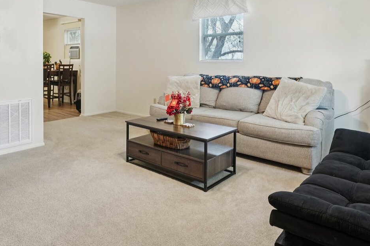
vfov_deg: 48.1
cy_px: 69
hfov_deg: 68.6
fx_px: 267
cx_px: 146
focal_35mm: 26
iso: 800
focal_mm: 15
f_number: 7.1
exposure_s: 1/13
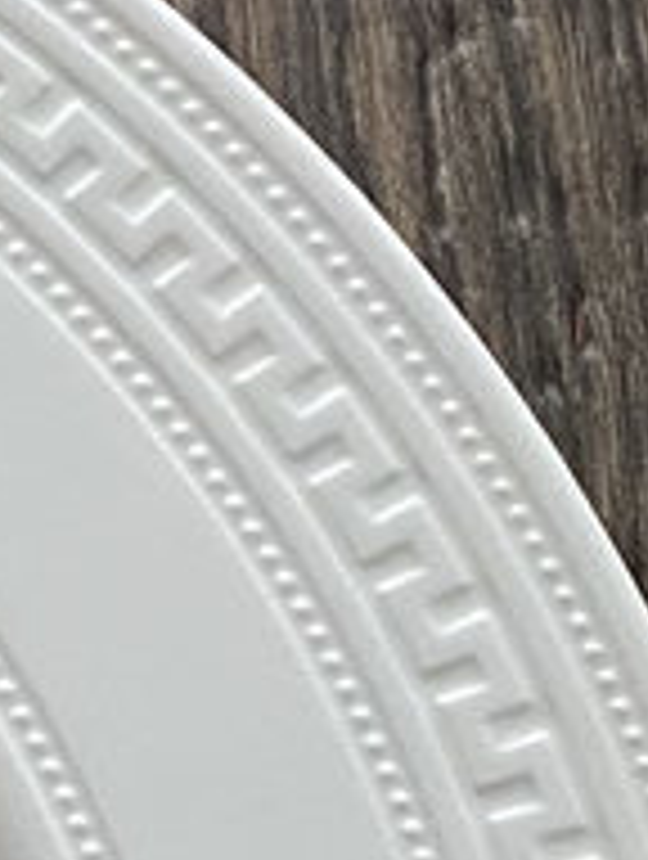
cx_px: -1278
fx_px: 4055
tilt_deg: -72.9
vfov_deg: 11.8
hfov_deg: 7.9
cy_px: 1076
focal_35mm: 163
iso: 500
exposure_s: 1/51
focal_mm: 4.25
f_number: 1.8
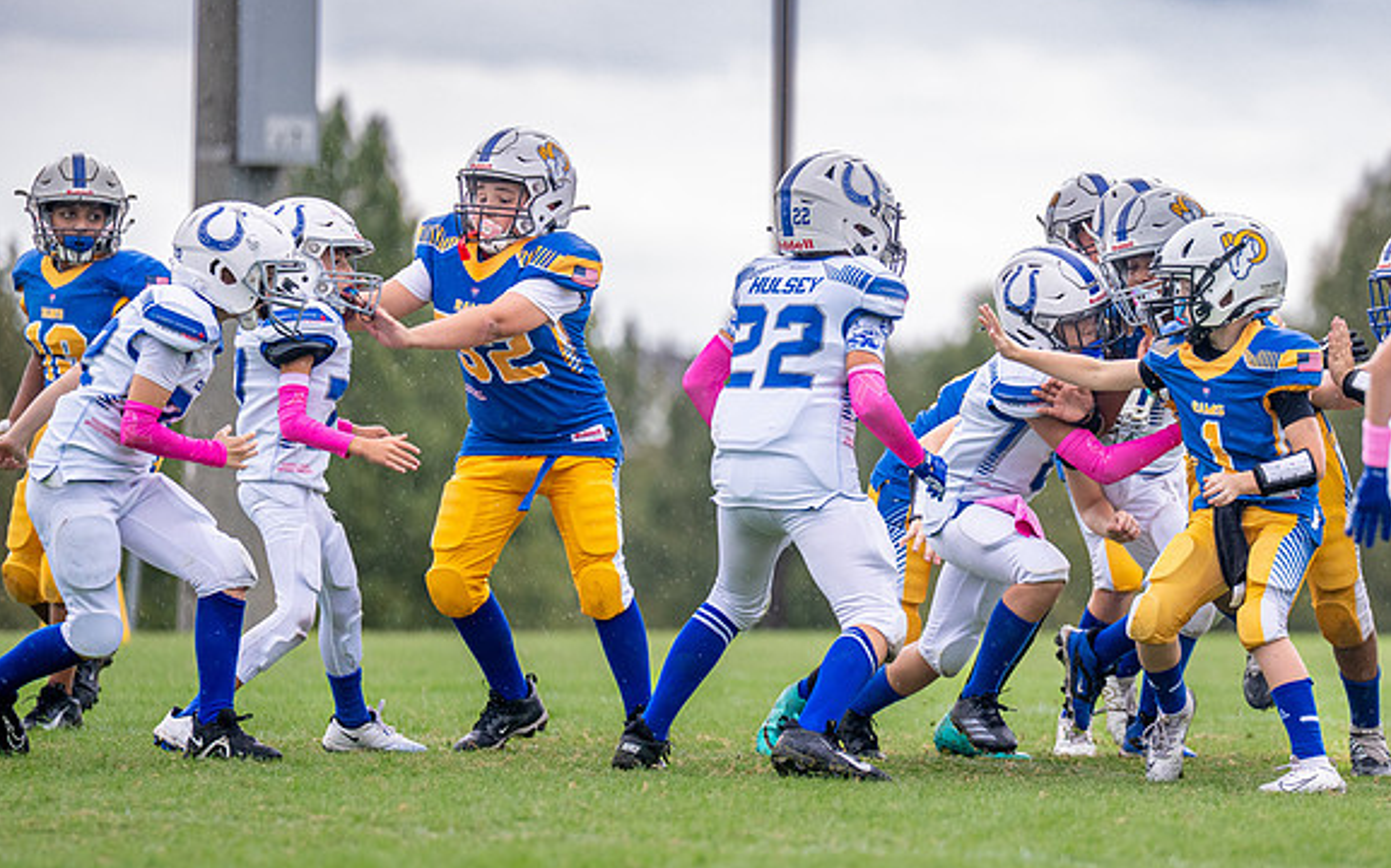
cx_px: 1185
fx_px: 13338
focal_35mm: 352
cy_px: 491
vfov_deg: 3.7
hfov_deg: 6.0
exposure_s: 1/1600
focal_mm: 200
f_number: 2.8
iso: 400
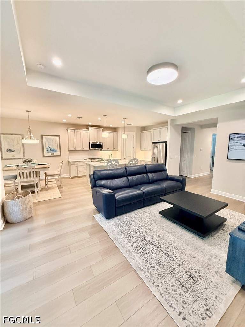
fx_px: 132
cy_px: 164
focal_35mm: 14
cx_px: 122
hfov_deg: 85.7
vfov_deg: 102.1
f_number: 2.2
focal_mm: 2.22
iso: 500
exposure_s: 1/120
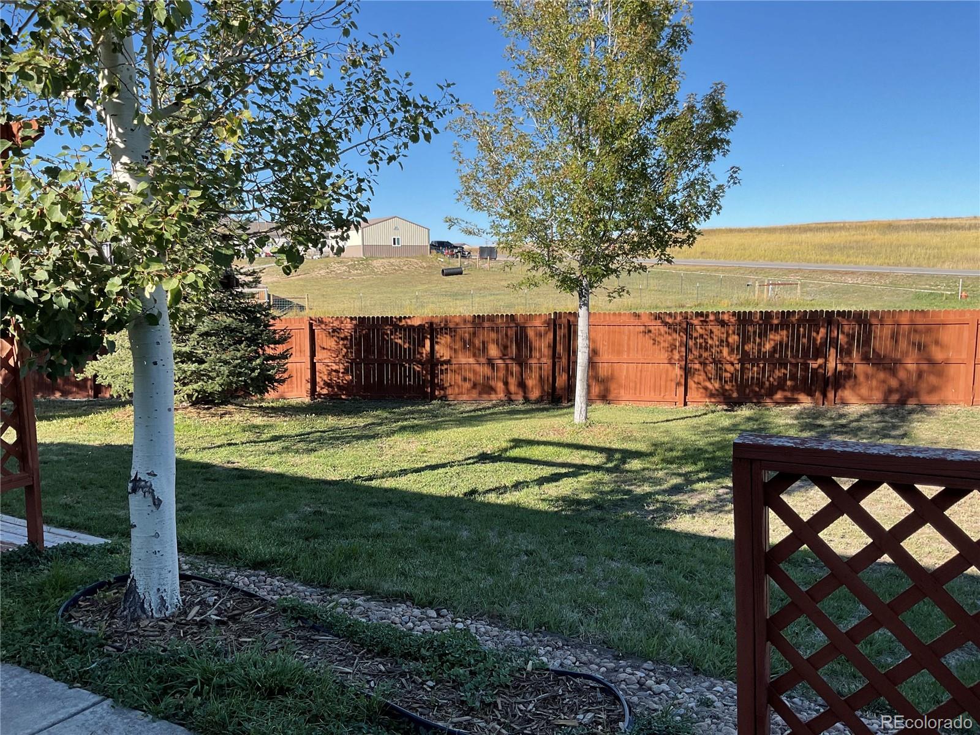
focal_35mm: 29
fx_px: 821
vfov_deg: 48.2
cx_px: 490
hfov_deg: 61.7
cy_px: 368
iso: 16
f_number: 1.8
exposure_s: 1/883
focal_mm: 3
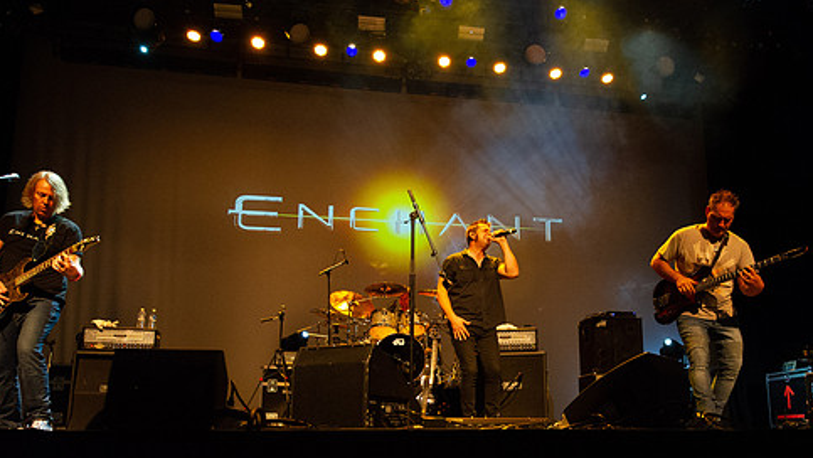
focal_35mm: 31
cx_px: 463
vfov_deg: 37.2
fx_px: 668
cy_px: 320
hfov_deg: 62.3
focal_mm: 24
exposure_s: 1/100
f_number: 6.3
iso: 8000
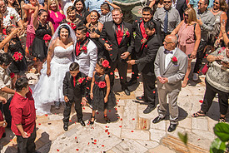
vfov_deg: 22.6
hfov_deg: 32.7
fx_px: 376
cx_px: 37
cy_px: 19
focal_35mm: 59
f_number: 8
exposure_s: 1/250
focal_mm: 28
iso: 100
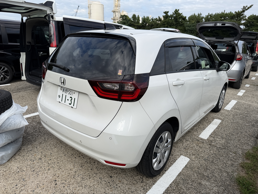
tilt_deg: -13.1
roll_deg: +1.2
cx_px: 129
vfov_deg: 56.8
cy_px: 97
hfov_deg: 71.6
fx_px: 179
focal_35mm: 24
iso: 80
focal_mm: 6.76
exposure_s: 1/3759
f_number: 1.78
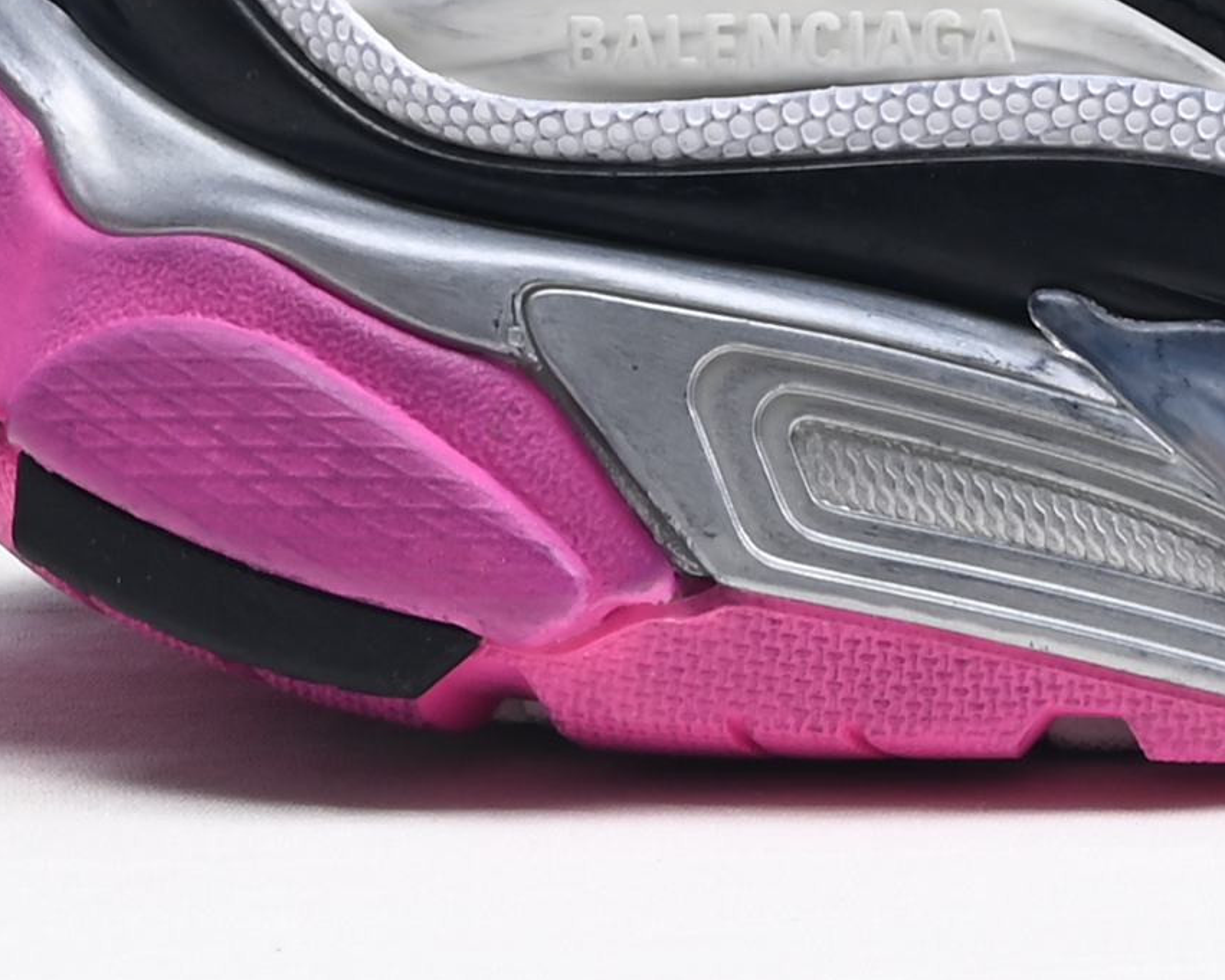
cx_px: 1838
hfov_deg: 7.9
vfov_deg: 6.3
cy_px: -971
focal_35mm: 239
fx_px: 8666
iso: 100
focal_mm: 36
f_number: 16
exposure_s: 1/2
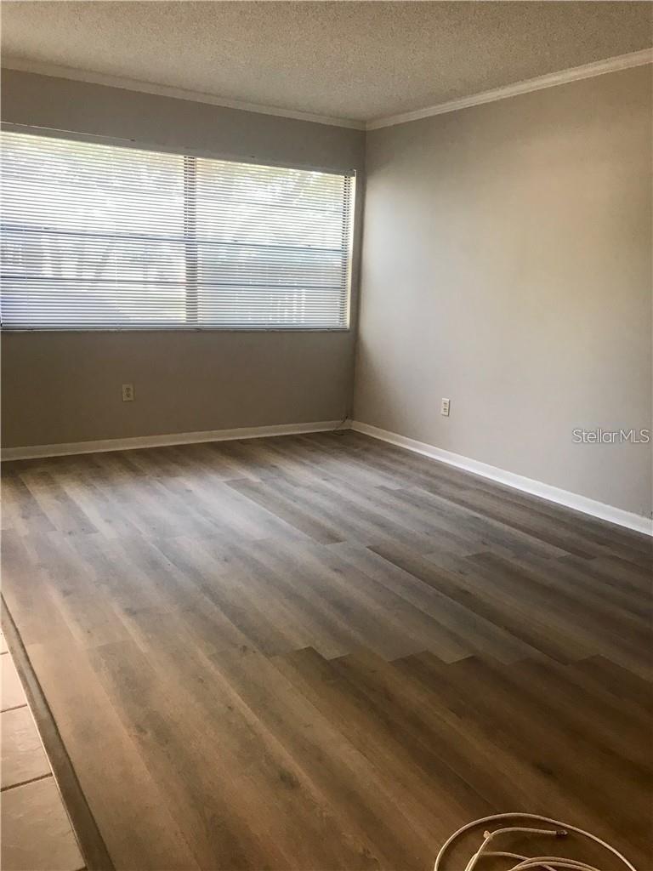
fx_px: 704
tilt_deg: -11.8
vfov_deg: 63.4
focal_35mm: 28
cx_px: 326
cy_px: 436
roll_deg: -1.0
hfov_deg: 49.7
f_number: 1.8
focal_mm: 3.99
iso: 25
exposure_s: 1/30
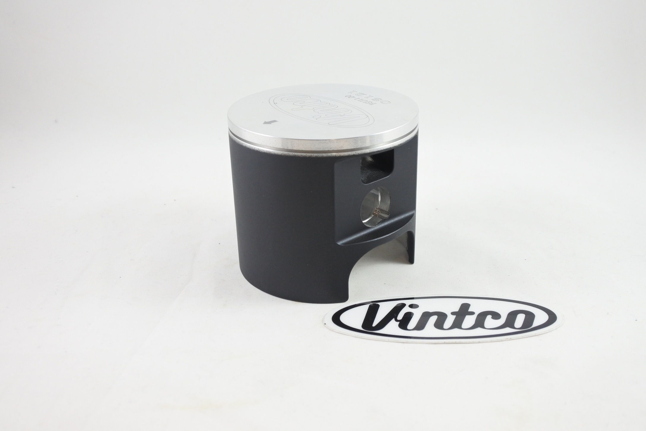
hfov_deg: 49.6
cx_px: 323
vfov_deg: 34.2
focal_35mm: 39
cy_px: 216
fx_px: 700
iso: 640
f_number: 4.2
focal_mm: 14.7
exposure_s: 1/125
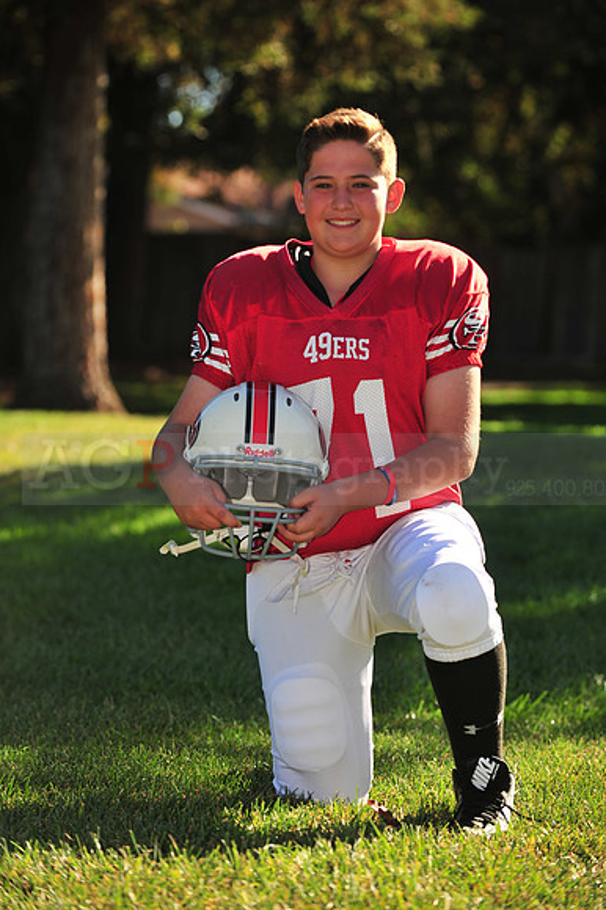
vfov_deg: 13.7
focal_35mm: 150
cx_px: 303
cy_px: 455
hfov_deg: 9.1
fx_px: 3792
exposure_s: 1/800
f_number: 4.5
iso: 200
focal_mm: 150
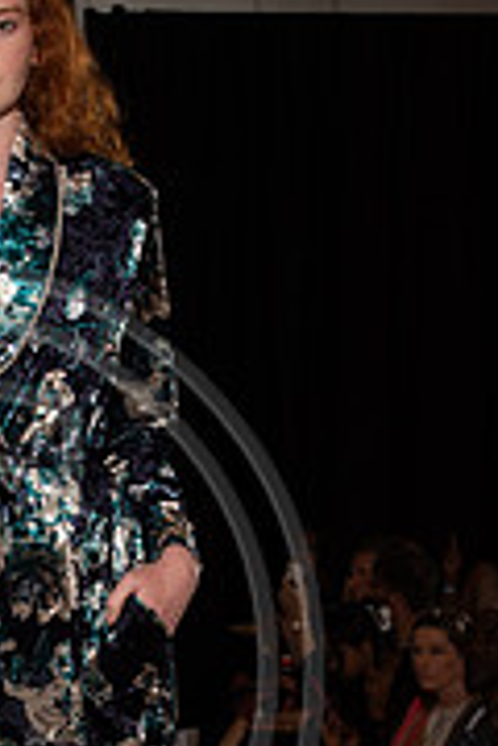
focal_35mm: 195
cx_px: -93
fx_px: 4046
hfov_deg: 7.0
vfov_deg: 10.5
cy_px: 663
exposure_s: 1/250
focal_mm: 78
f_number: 9
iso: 800
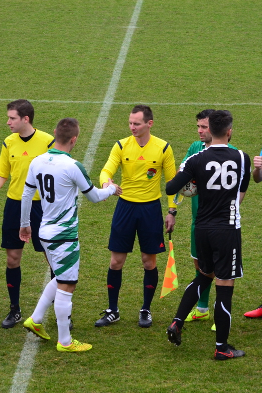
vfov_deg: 11.3
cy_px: 196
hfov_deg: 7.5
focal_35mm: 182
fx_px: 1988
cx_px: 94
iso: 800
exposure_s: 1/640
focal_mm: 80
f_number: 6.3
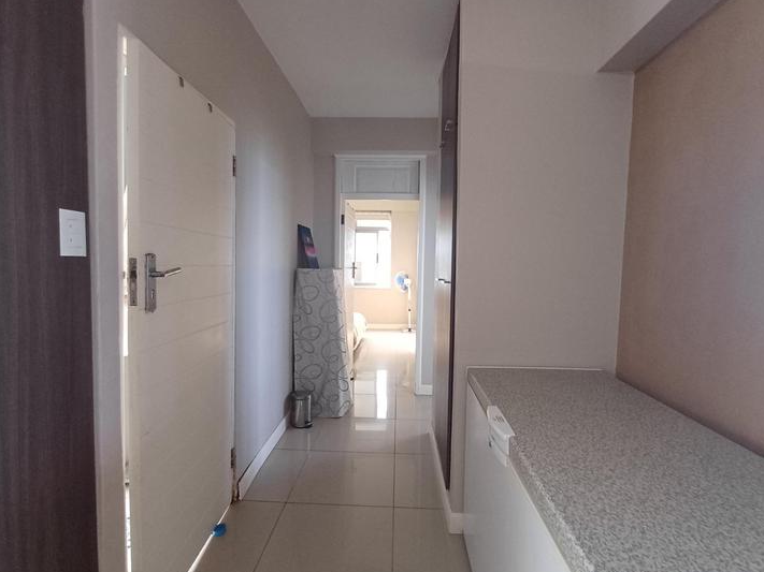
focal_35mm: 18
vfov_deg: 71.6
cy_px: 292
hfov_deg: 87.8
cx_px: 374
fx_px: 397
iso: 200
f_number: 2.2
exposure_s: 1/25
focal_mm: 1.64
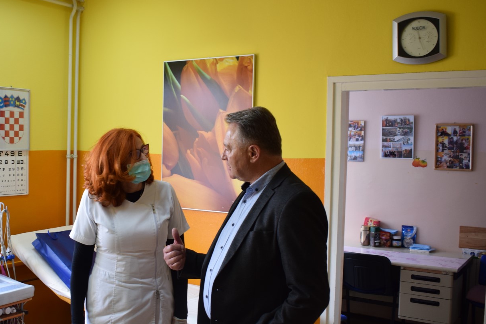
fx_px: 594
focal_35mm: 44
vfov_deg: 30.5
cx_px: 188
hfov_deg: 44.2
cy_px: 168
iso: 560
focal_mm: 22
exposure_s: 1/60
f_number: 4
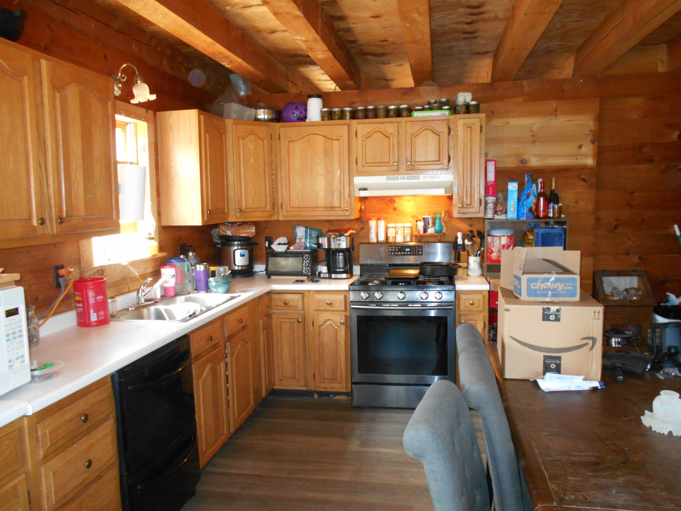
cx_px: 340
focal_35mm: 26
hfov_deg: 67.3
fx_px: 511
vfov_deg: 53.1
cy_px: 256
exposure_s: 1/25
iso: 400
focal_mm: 4.6
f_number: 3.2
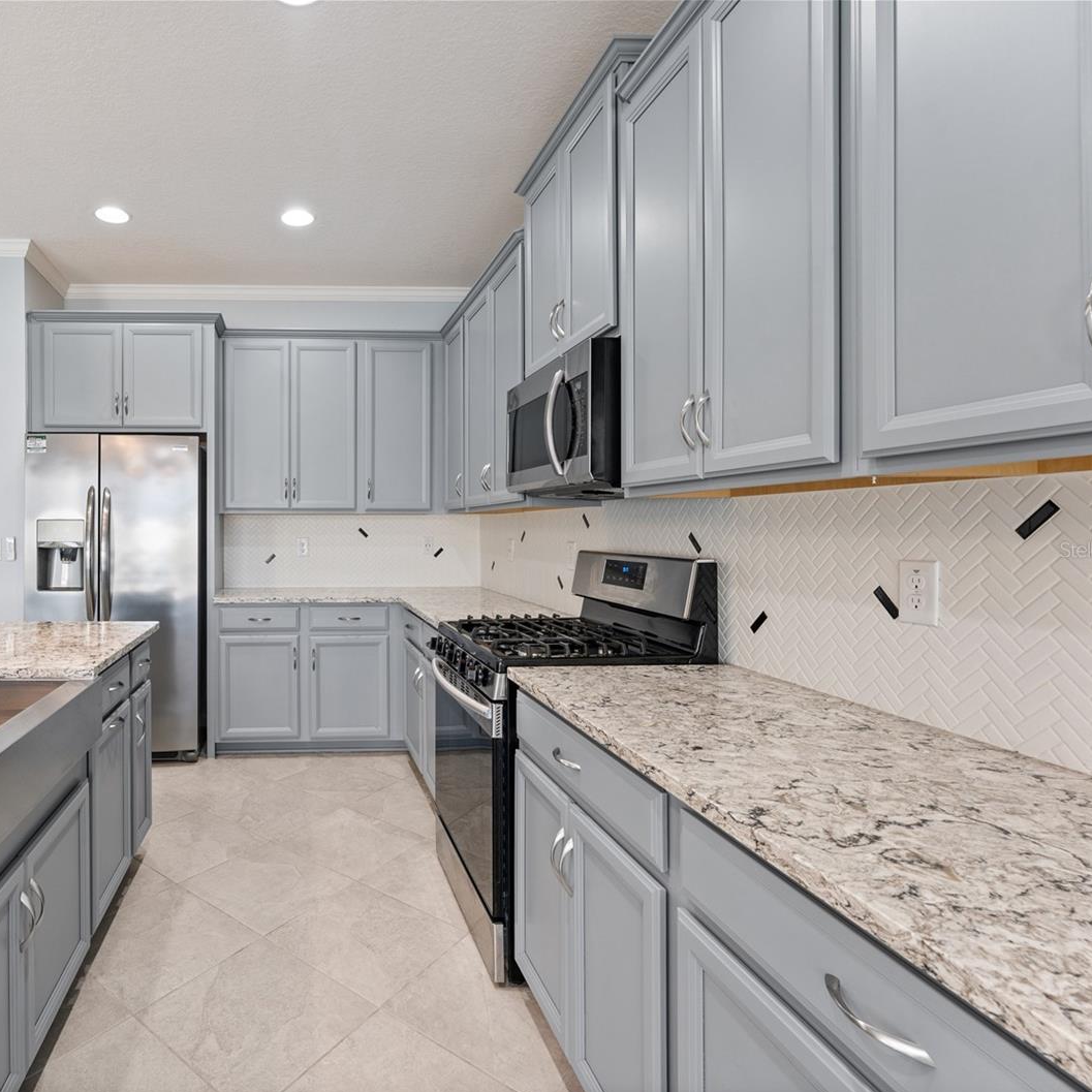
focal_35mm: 18
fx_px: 642
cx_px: 325
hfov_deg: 76.9
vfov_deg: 80.7
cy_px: 550
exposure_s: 1/10
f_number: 8
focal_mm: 14
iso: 200
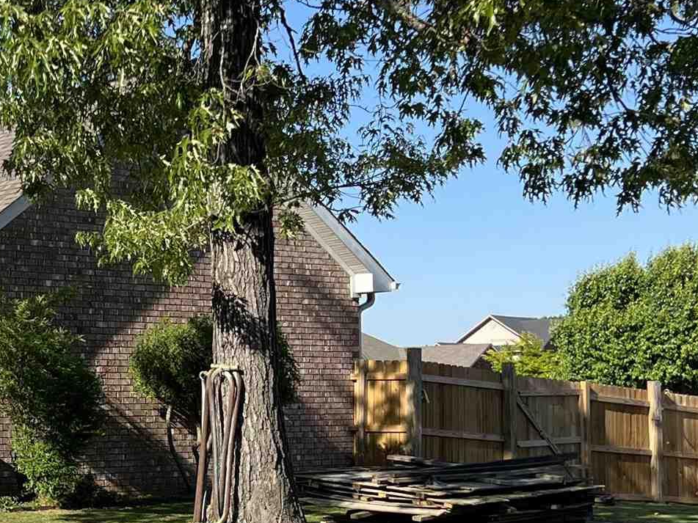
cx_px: -12
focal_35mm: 84
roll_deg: +0.6
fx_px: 1694
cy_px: 368
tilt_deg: +0.7
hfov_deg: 22.3
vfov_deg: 17.5
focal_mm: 5.7
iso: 50
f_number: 1.5
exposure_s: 1/2695
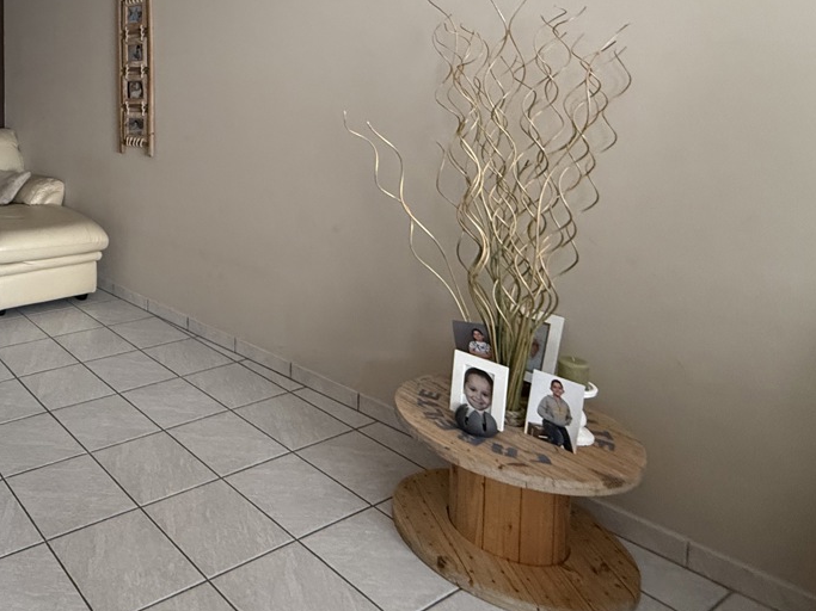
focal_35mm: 28
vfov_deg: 47.0
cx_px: 66
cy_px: 122
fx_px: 660
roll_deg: +0.0
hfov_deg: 54.4
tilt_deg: -4.1
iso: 320
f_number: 2.2
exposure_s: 1/60
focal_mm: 2.22
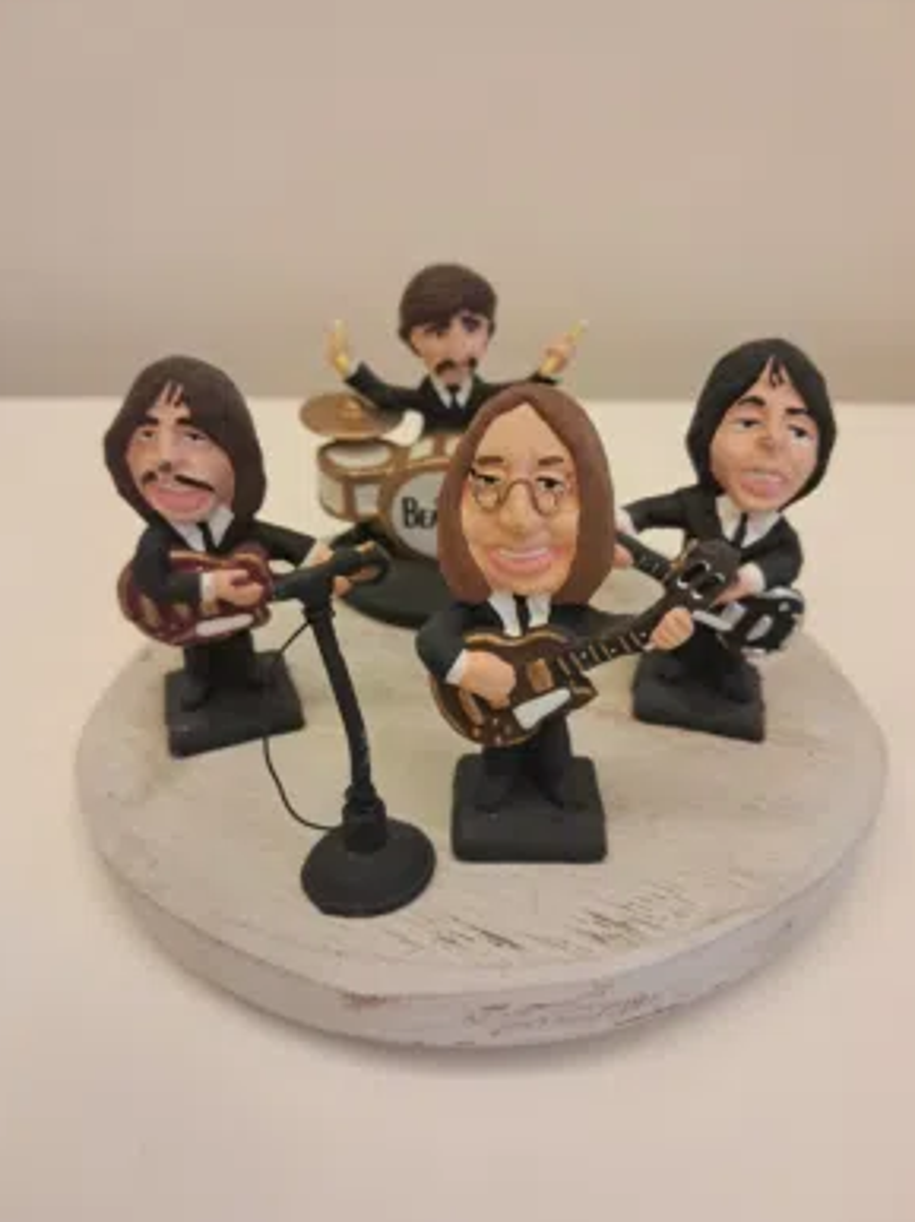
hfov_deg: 49.7
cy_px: 611
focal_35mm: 28
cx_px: 456
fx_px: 988
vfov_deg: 63.5
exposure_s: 1/33
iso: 640
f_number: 1.8
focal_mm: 4
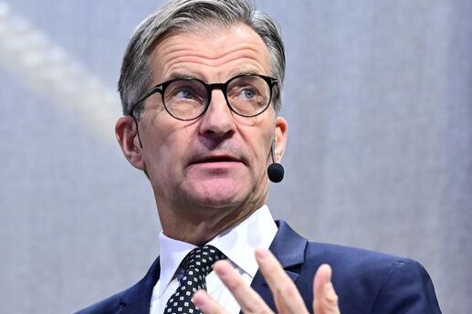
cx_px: 231
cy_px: 222
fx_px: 2883
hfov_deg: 9.4
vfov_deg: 6.2
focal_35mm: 220
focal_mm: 135
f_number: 4.5
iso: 2500
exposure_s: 1/320
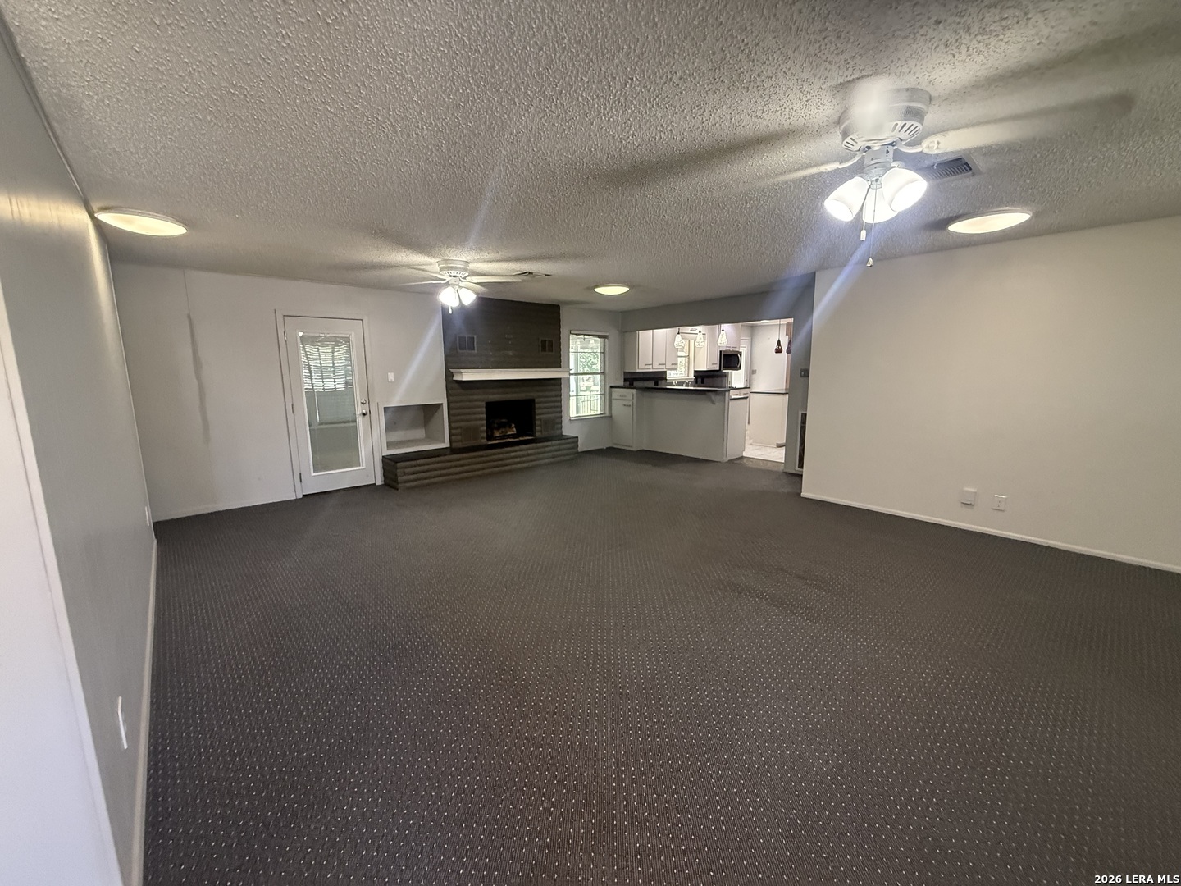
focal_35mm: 14
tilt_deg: -9.7
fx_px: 478
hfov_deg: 102.1
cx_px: 590
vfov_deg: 85.7
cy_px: 443
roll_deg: +0.2
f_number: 2.2
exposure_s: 1/120
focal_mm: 2.22
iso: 640
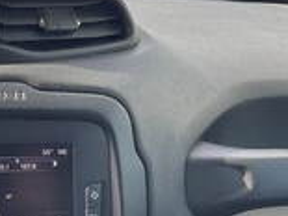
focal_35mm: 75
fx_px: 624
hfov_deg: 24.4
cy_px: 153
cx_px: -20
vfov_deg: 19.5
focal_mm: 3
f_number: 1.8
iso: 25
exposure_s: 1/122
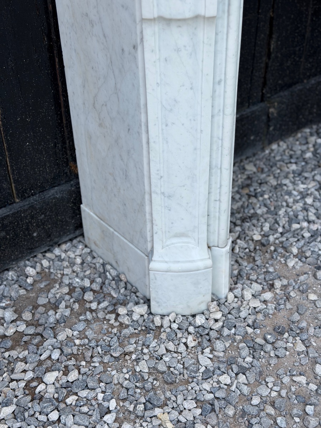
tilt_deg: -37.1
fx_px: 593
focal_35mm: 48
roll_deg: -1.4
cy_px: 214
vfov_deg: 39.7
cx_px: 160
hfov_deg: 30.3
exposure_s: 1/519
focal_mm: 6.76
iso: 64
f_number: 1.78
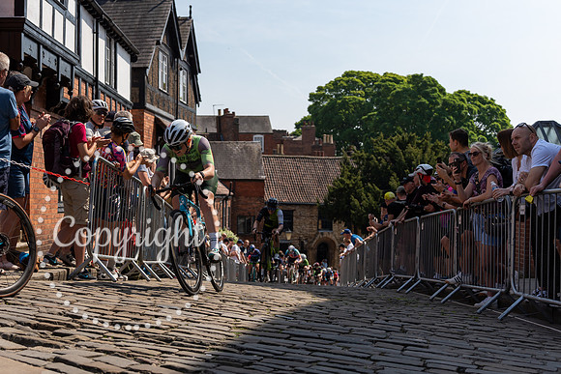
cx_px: 199
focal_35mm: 52
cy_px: 203
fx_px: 803
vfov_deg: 26.2
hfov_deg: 38.2
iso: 160
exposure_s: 1/2500
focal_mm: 38
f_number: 3.5
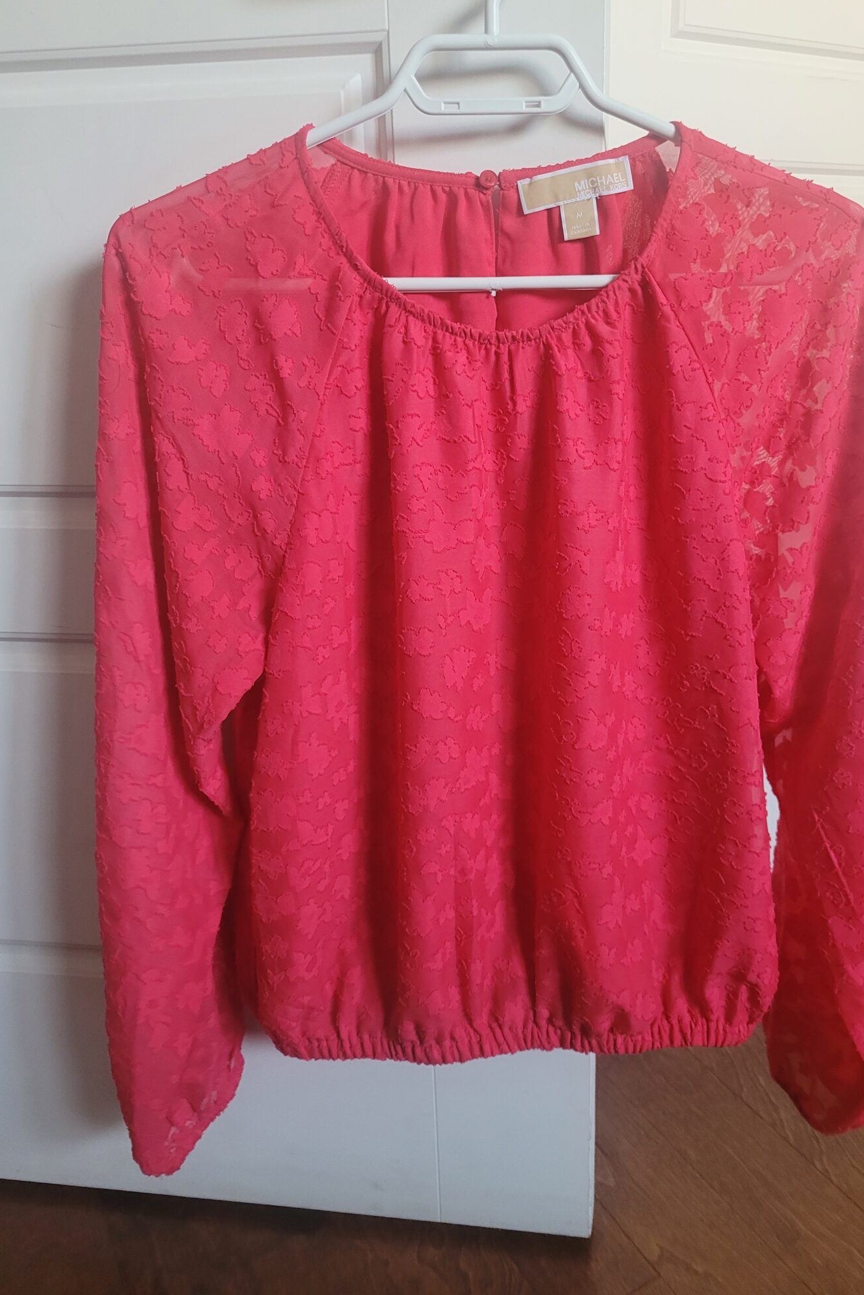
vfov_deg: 65.5
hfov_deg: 46.3
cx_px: 475
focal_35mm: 28
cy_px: 626
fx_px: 1008
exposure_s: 1/40
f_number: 1.8
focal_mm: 5.4
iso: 320
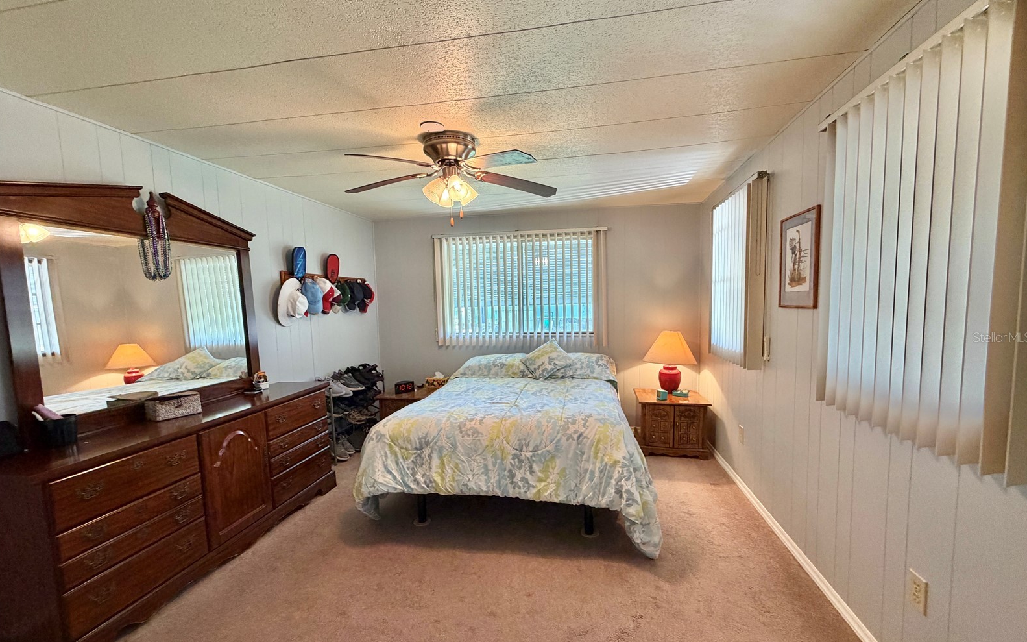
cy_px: 337
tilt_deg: -4.0
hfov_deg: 101.5
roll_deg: +1.8
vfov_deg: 74.7
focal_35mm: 15
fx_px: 420
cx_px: 515
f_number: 2.2
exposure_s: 1/60
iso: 250
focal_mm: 2.22
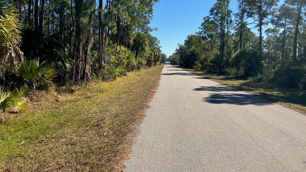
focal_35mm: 31
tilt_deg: +0.7
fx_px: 252
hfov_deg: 62.6
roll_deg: -0.8
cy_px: 67
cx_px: 154
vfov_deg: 37.6
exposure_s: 1/1799
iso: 32
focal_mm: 3.99
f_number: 1.8
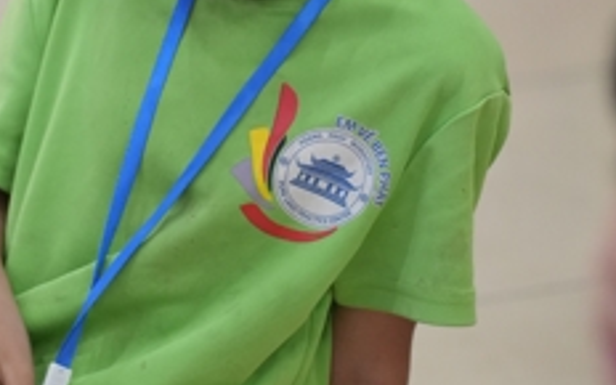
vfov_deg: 3.1
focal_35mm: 428
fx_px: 7185
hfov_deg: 4.9
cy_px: 196
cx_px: 100
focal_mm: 150
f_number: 3.2
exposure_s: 1/320
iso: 4000
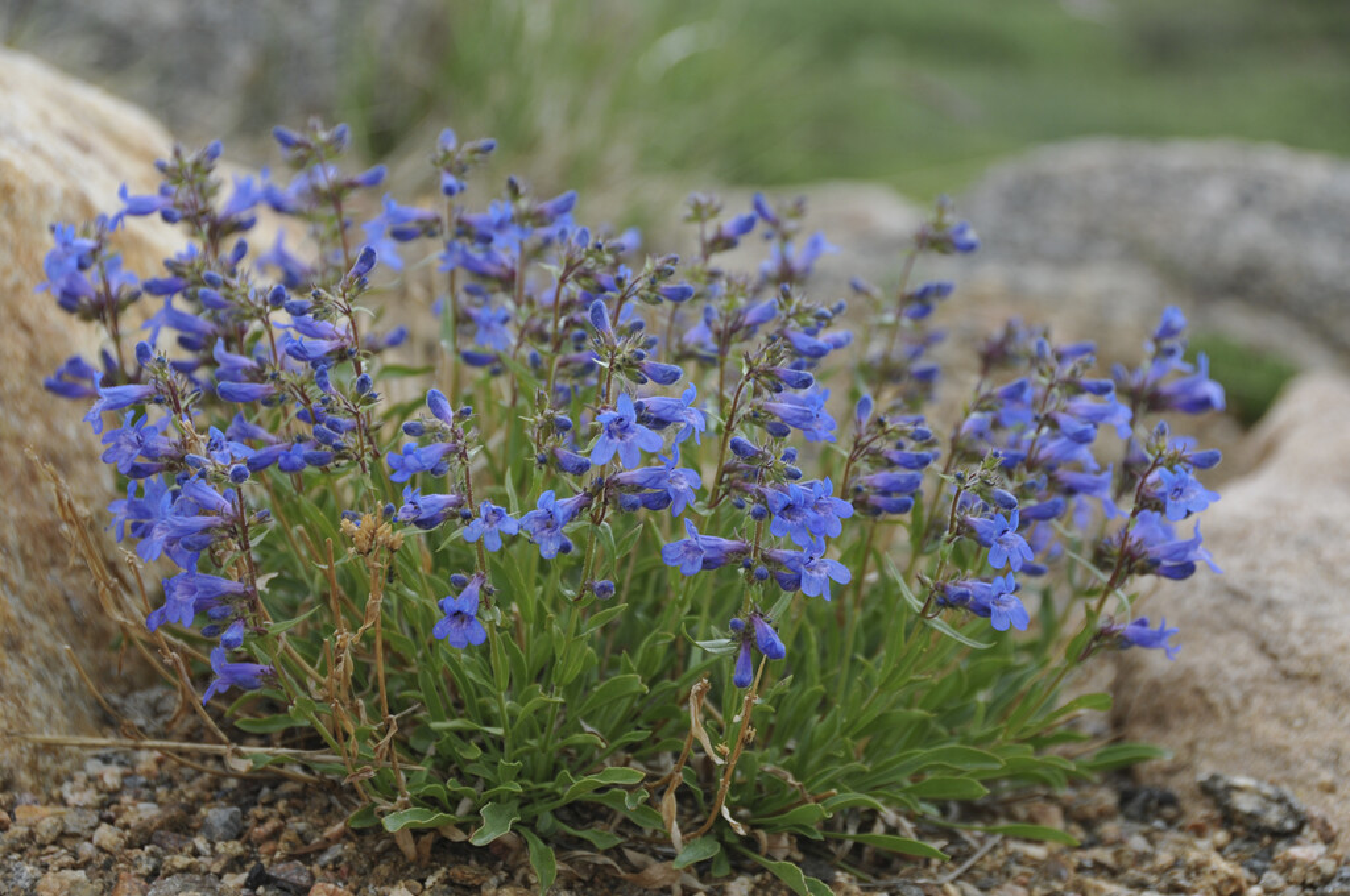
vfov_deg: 12.1
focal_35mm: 112
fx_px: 4213
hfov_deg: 18.2
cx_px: 675
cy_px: 448
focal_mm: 75
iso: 200
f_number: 6.3
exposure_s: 1/100
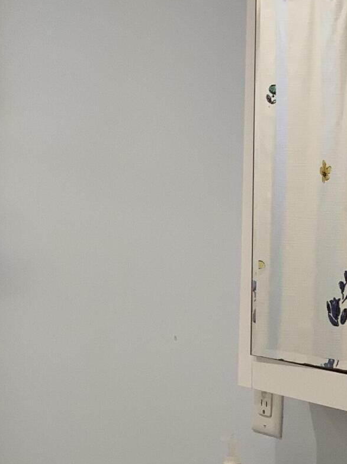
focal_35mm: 133
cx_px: 79
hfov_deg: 11.1
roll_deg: -0.7
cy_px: 291
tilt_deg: -3.1
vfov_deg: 14.8
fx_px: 1779
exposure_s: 1/120
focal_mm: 6
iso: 80
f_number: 2.4
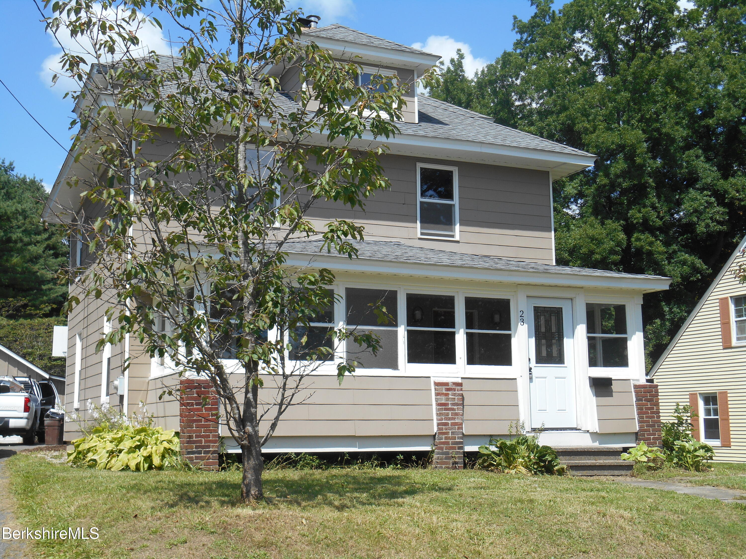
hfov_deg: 41.2
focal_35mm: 46
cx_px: 373
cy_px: 280
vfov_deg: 31.5
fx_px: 991
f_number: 4
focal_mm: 8.3
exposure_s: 1/500
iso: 80
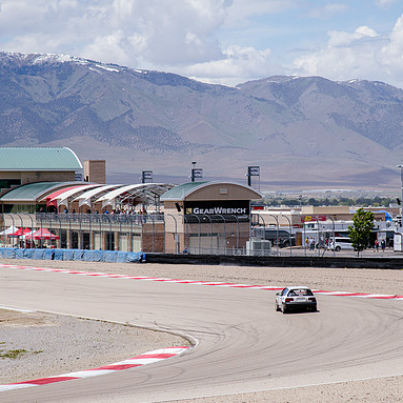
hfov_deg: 10.1
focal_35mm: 173
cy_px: 227
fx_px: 2279
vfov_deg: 10.1
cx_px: 245
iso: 31
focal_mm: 120
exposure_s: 1/200
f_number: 6.3
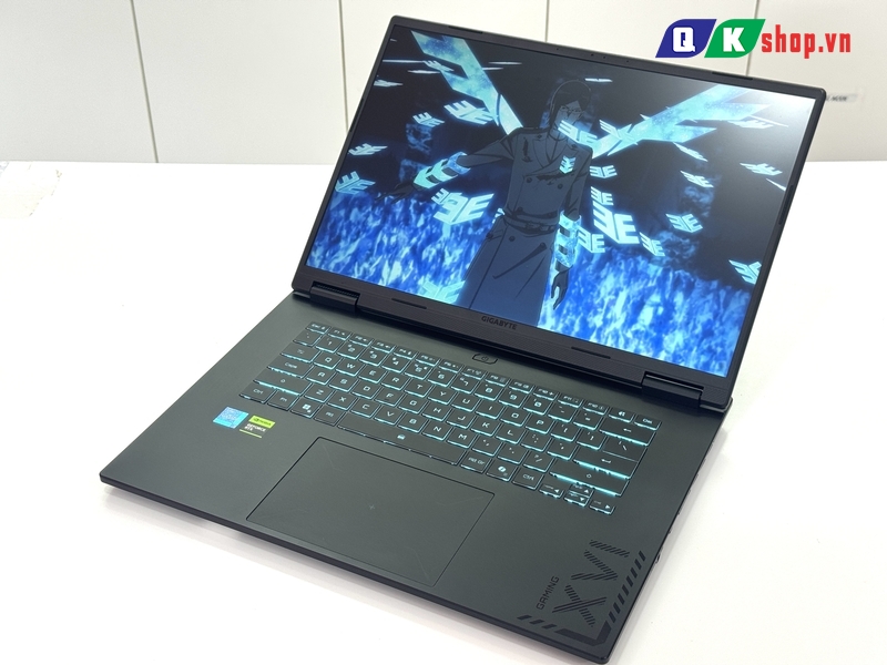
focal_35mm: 48
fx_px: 1230
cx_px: 444
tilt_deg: -34.9
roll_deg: +1.3
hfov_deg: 39.7
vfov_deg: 30.3
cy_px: 332
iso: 50
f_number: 1.78
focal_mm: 6.76
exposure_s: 1/100
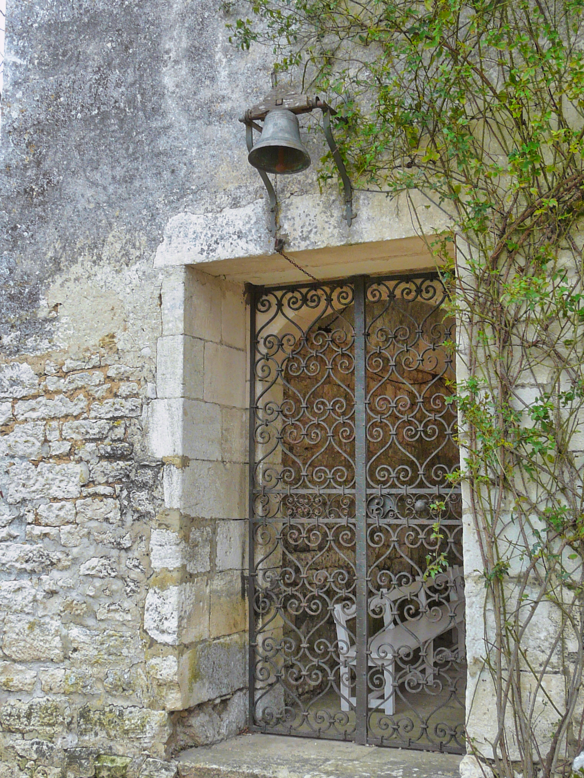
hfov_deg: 32.2
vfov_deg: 42.1
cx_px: 292
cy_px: 389
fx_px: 1012
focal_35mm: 45
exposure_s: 1/100
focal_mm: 4.6
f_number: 3.6
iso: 100
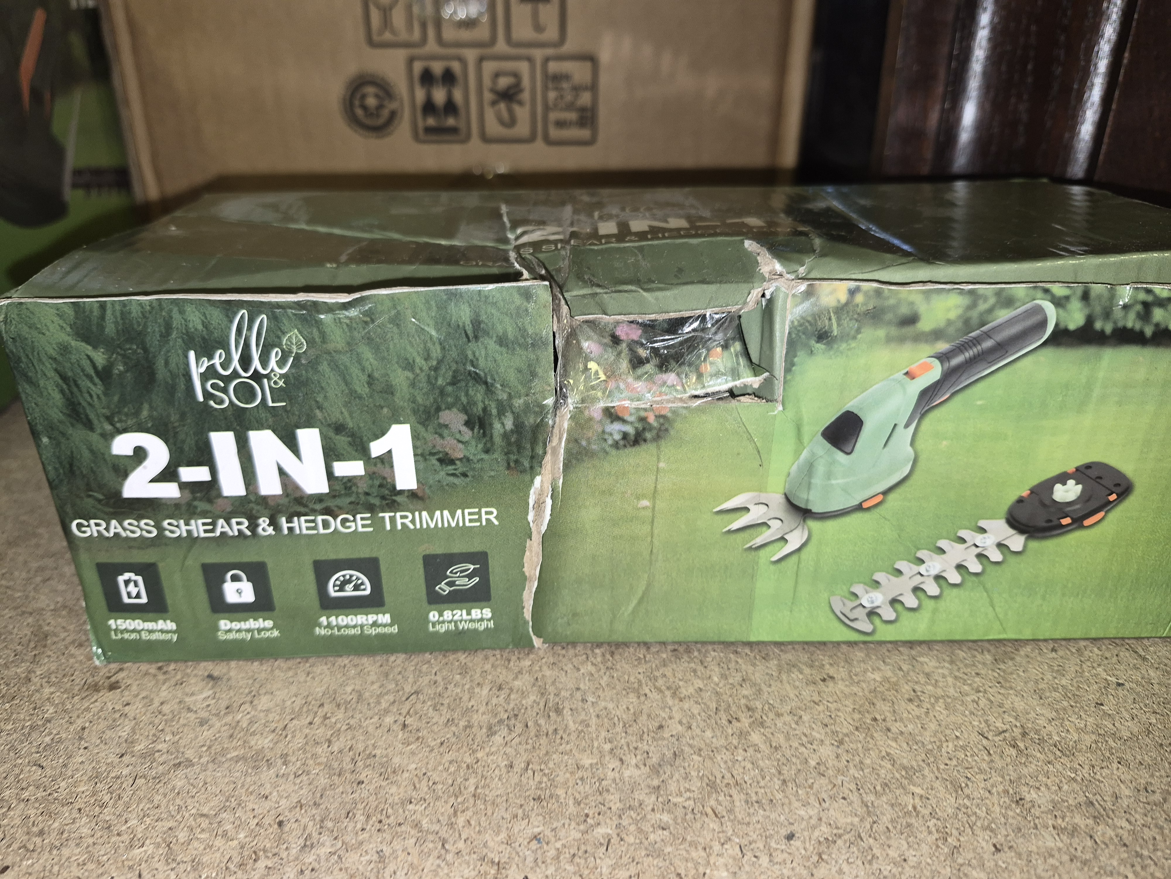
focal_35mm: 23
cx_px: 586
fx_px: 778
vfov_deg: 58.9
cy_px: 440
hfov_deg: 73.9
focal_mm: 5.4
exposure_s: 1/24
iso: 100
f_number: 1.8
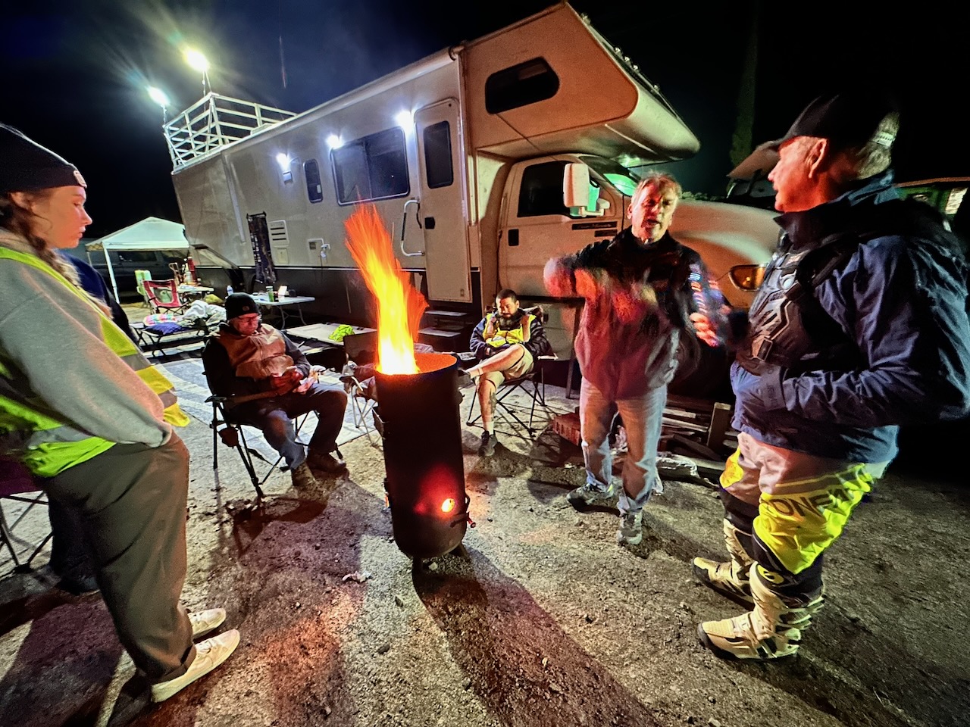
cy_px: 364
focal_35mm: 14
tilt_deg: -17.8
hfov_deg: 102.1
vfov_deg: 85.7
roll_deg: +3.0
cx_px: 485
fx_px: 392
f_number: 2.2
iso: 1250
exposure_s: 1/14
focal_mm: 2.22
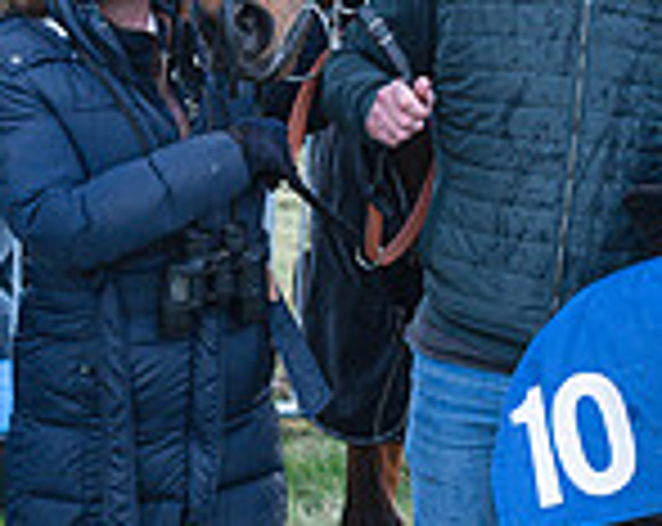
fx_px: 4224
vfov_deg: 7.1
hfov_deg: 9.0
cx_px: 229
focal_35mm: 216
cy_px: 328
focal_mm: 50
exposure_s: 1/640
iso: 640
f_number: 4
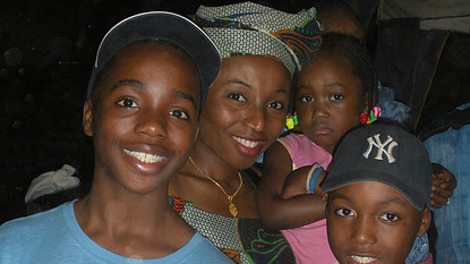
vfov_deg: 17.6
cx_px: 238
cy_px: 257
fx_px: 835
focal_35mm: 67
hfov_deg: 31.5
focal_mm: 7.7
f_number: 4
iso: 138
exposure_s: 1/60
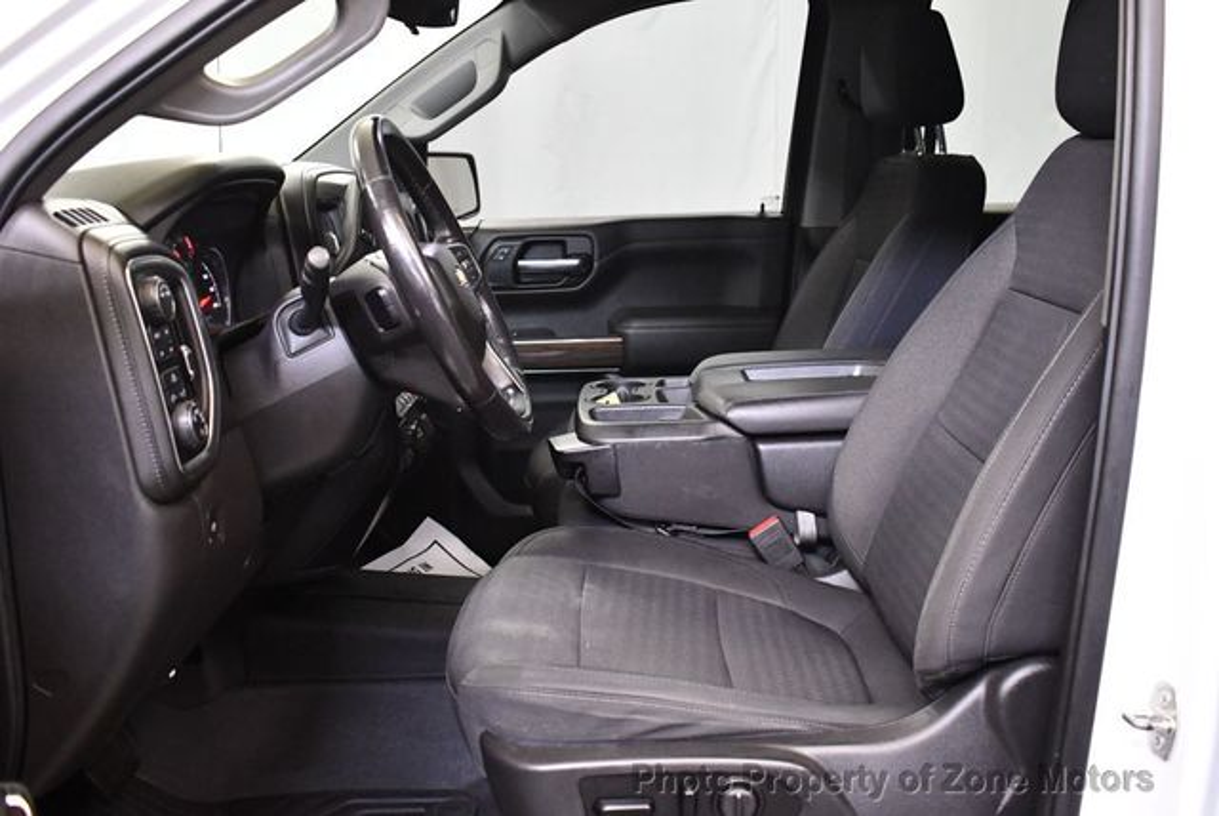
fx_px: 1220
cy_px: 408
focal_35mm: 36
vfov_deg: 36.9
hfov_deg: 53.1
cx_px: 610
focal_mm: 18
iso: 3200
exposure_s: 1/100
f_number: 3.5
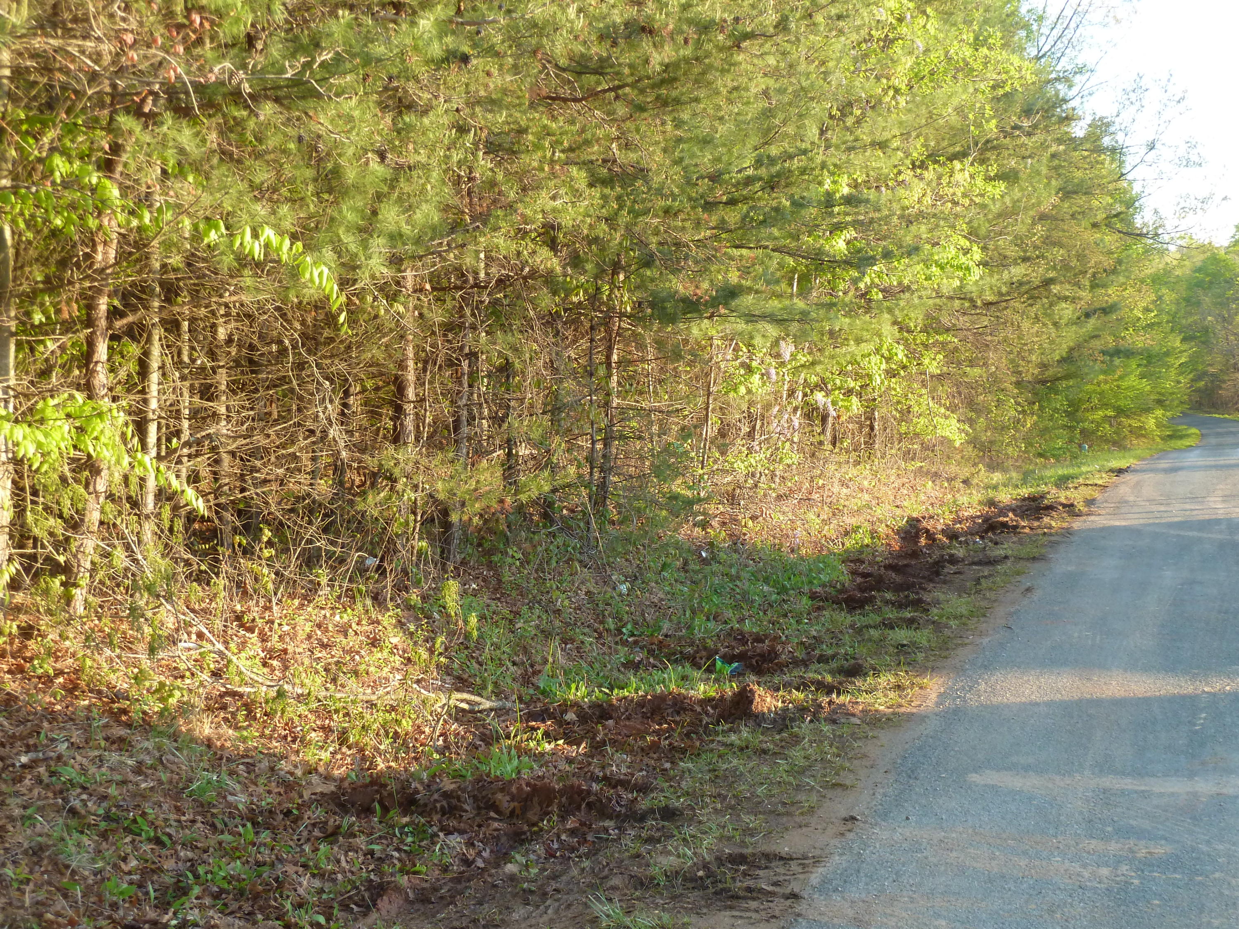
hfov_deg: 39.7
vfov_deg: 30.3
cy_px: 464
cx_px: 620
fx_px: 1718
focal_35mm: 48
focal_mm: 7.9
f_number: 3.8
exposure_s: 1/60
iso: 200
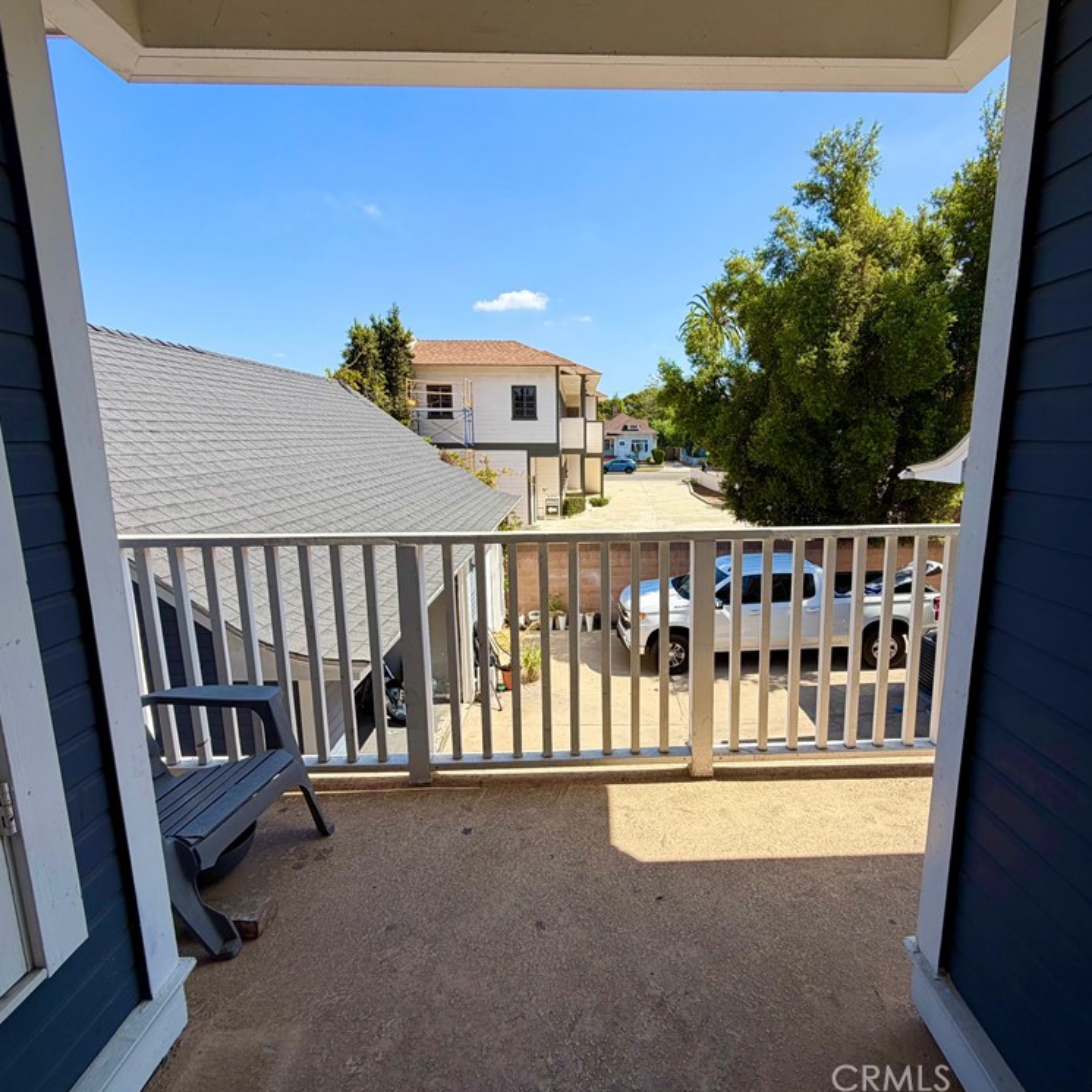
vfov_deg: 84.0
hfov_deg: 83.6
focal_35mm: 17
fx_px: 607
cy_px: 536
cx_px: 608
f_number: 2.2
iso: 32
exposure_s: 1/770
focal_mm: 2.22
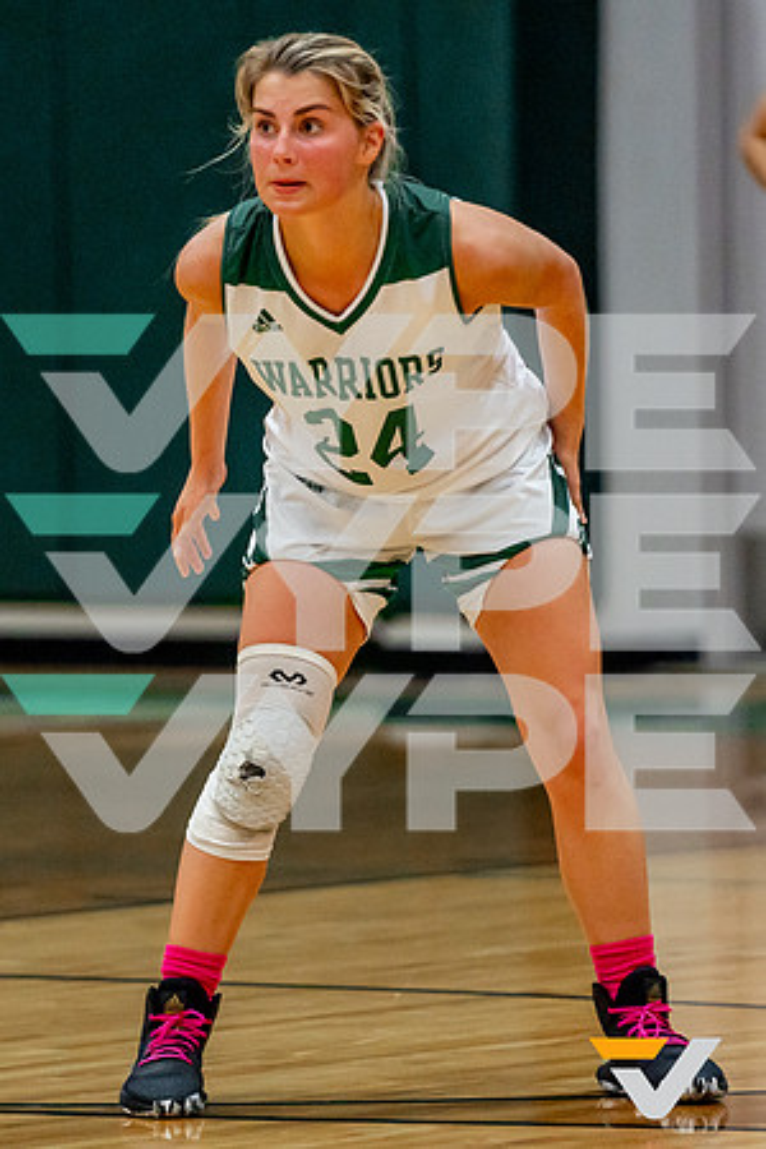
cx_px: 319
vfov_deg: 5.9
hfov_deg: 3.9
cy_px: 578
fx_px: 11134
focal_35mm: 349
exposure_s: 1/1000
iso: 2000
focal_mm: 200
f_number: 2.8
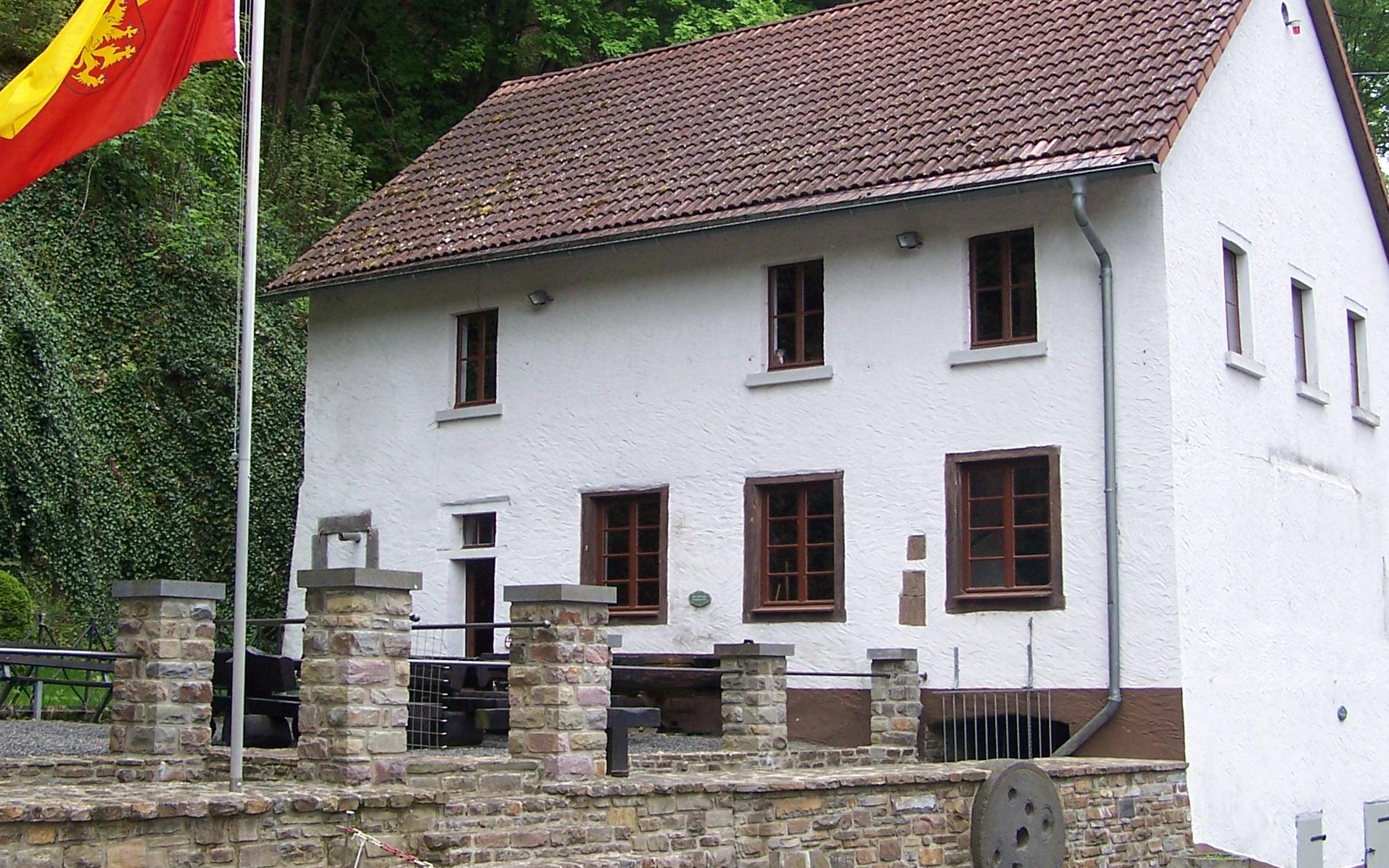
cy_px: 341
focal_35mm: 51
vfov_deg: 25.3
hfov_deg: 39.6
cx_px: 692
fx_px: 1931
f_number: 2.8
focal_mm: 6.7
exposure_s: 1/125
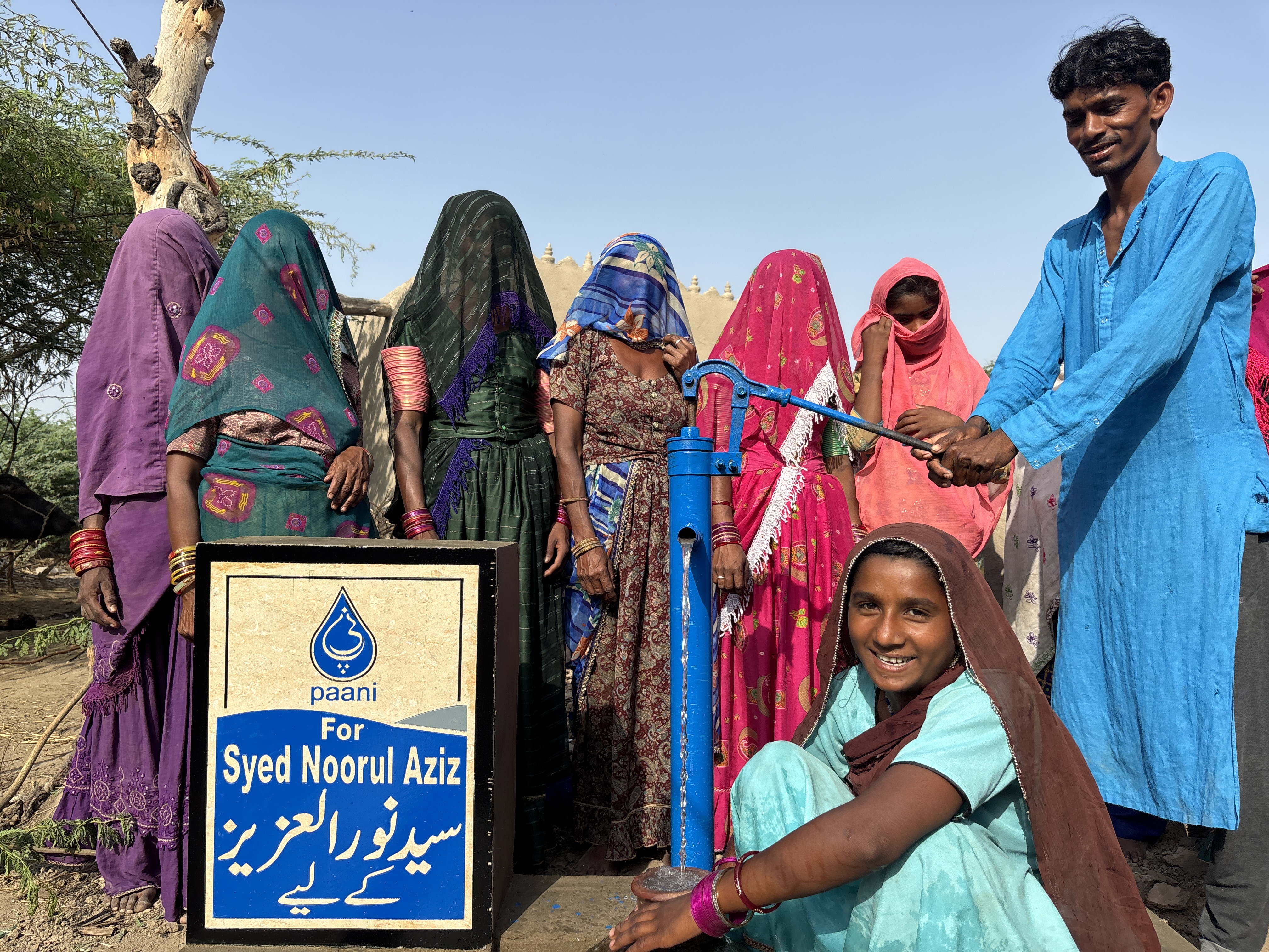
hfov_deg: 67.3
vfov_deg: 53.1
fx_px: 953
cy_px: 476
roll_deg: -0.4
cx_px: 634
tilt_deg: +3.9
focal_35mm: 26
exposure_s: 1/2193
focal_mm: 5.96
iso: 50
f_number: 1.6
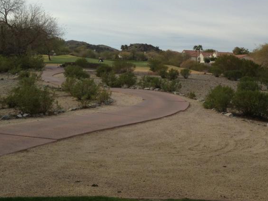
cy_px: 62
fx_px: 464
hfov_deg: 32.1
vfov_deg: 24.3
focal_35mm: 60
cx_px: 152
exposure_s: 1/1391
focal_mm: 4.13
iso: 50
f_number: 2.4
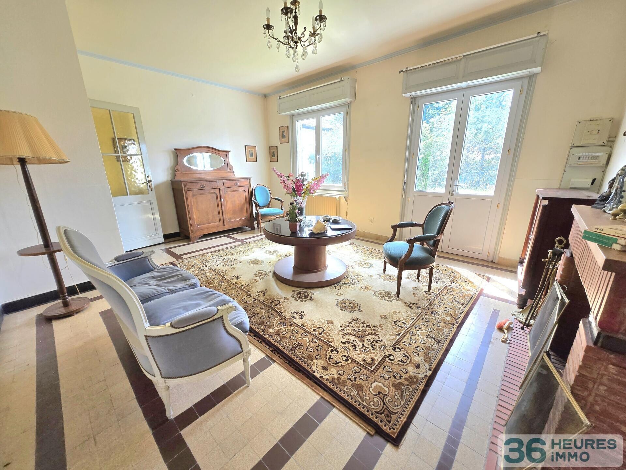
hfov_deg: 106.2
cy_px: 235
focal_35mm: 13
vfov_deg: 89.9
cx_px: 313
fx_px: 235
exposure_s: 1/50.3
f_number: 2.2
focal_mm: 1.7
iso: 32
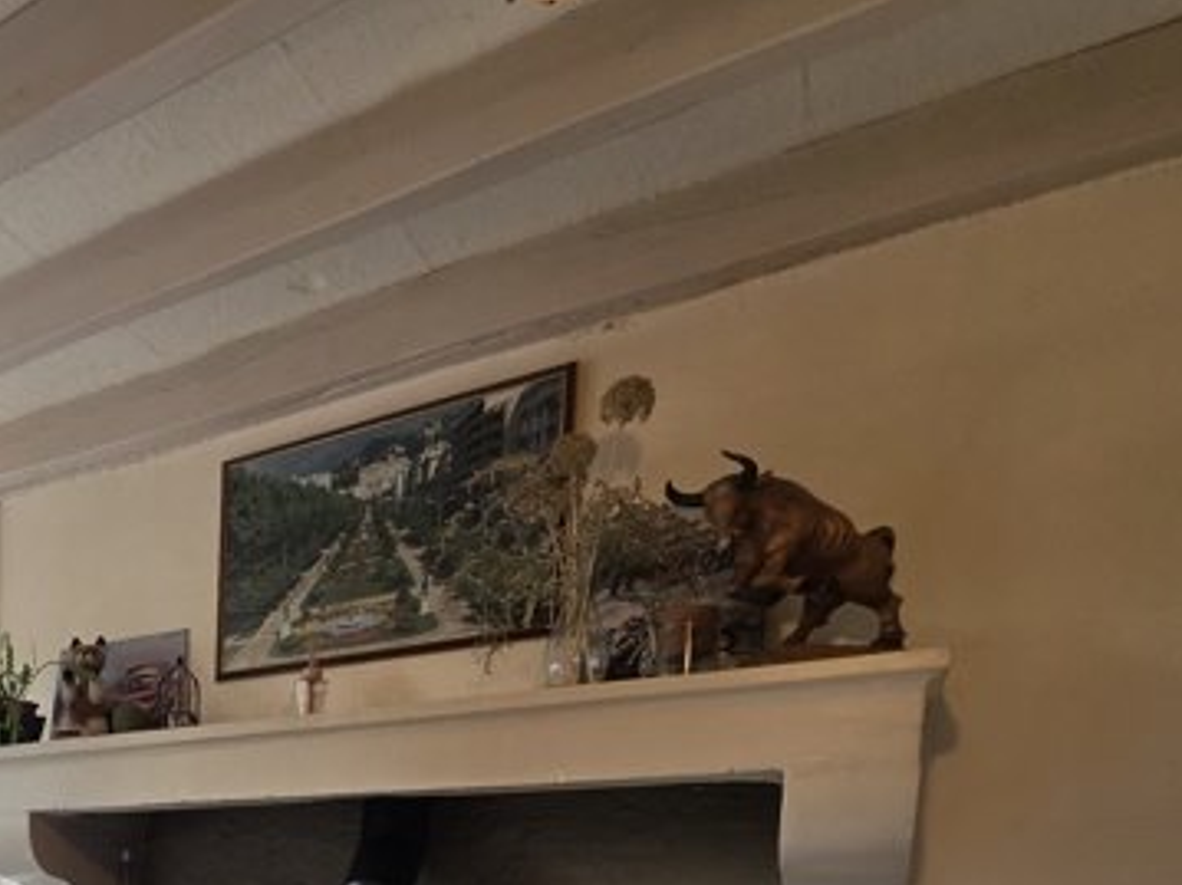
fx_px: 990
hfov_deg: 49.9
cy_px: 984
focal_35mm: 29
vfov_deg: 39.1
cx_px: -3
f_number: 1.9
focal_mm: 2.2
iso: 125
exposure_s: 1/100
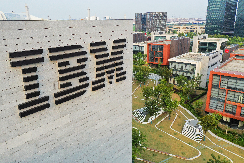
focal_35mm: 29
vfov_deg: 45.0
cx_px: 125
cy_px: 80
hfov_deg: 63.7
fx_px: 197
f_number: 4.5
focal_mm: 10.26
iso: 100
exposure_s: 1/200
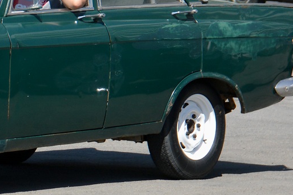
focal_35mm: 460
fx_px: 3747
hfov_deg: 4.5
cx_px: -43
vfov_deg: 3.0
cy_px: -29
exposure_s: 1/1600
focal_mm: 105
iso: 400
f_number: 6.3
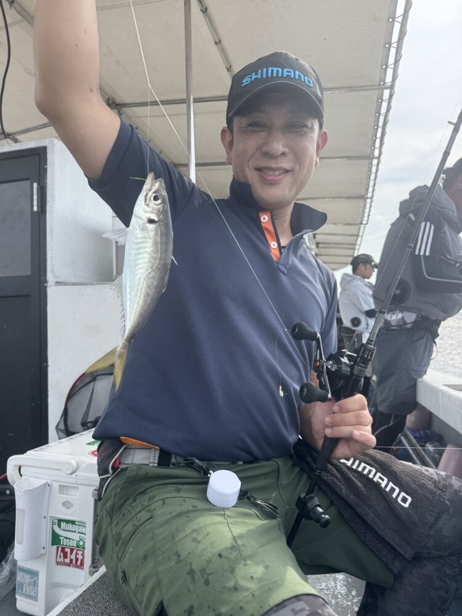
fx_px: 427
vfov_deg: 71.6
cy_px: 308
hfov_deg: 56.8
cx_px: 231
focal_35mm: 24
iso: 80
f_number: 1.78
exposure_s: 1/1524
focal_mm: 6.76
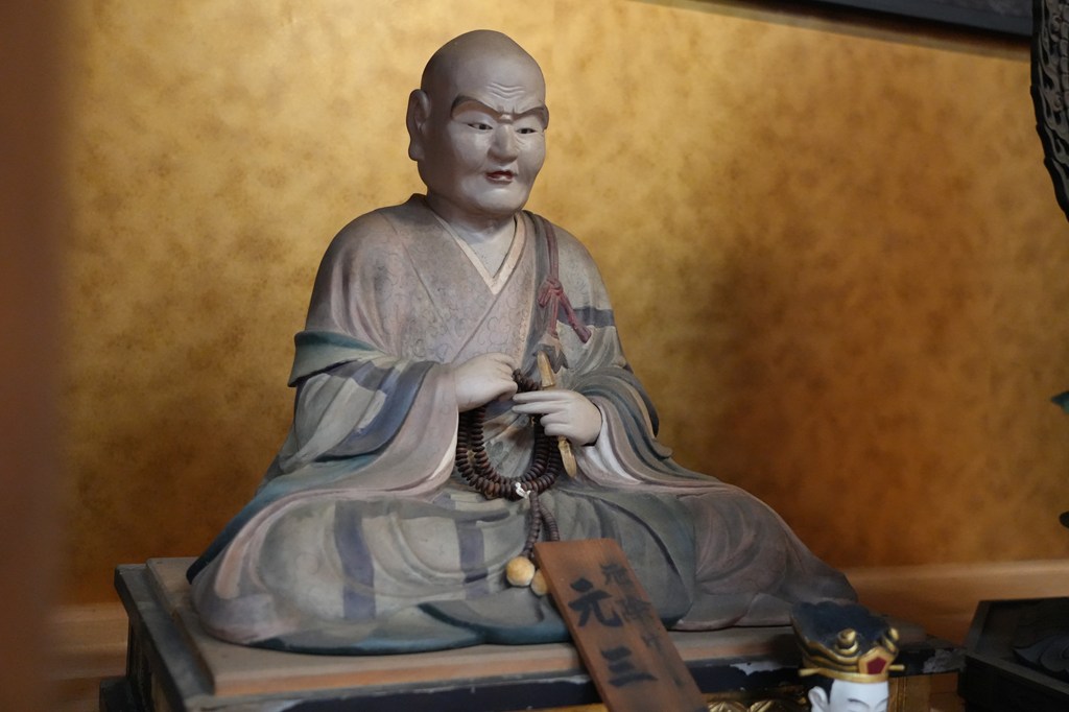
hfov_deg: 50.7
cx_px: 534
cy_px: 356
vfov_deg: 35.0
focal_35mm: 38
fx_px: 1128
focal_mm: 38
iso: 10000
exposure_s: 1/160
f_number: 4
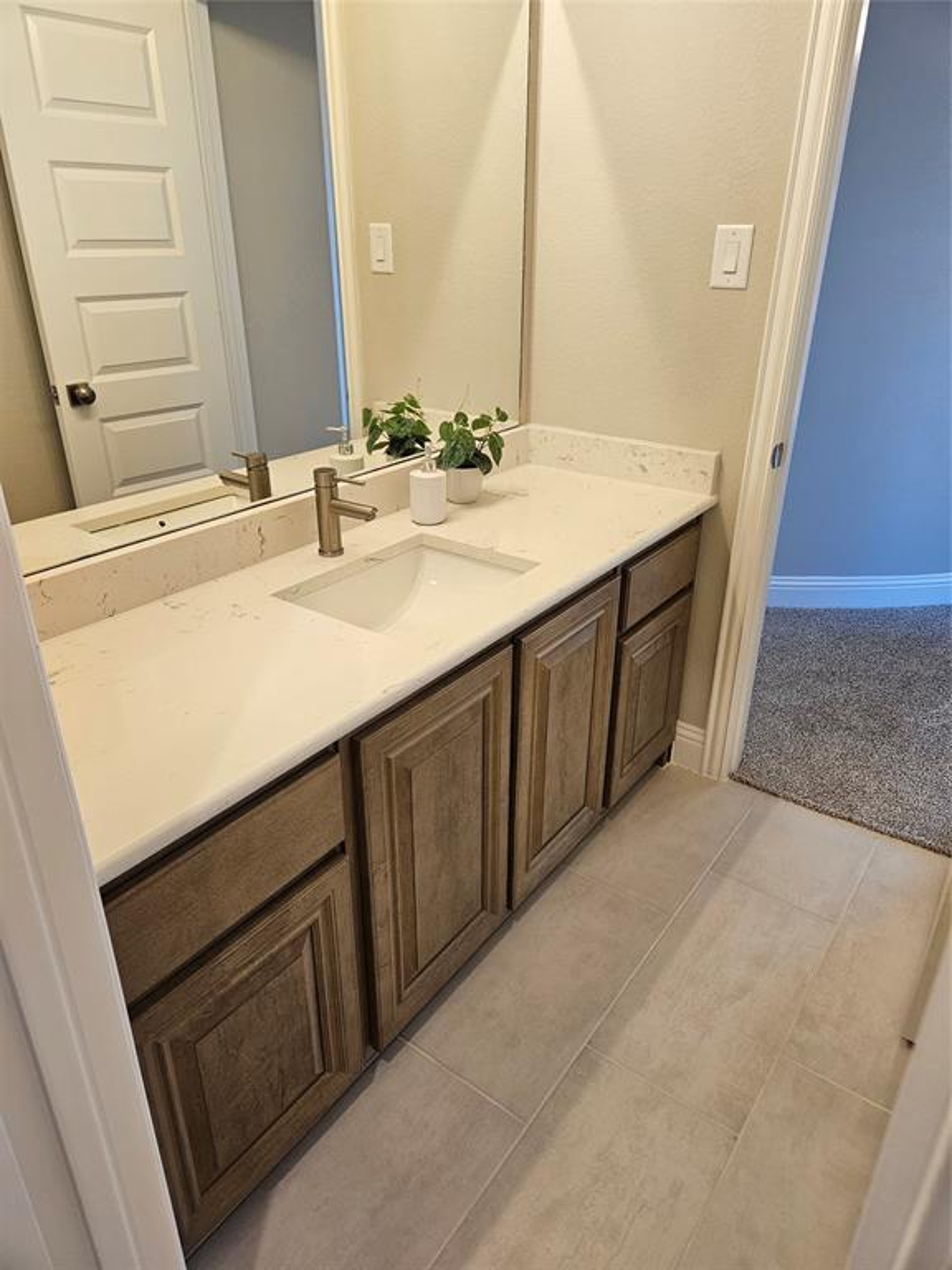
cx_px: 476
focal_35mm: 23
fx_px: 843
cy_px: 635
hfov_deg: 58.9
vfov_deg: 73.9
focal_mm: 5.4
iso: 160
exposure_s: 1/120
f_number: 1.8
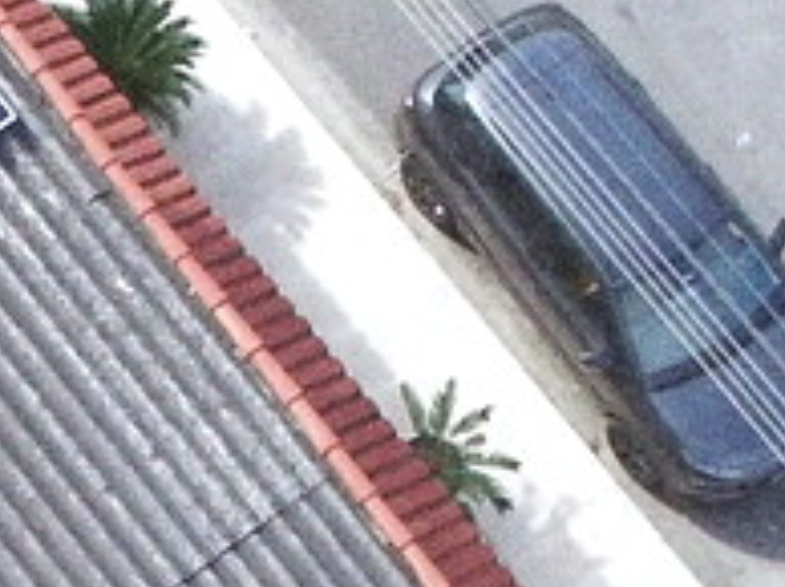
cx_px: -364
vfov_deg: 9.4
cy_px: 808
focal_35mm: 155
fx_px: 3511
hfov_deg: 12.2
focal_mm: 3.61
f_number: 2.8
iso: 100
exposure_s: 1/672
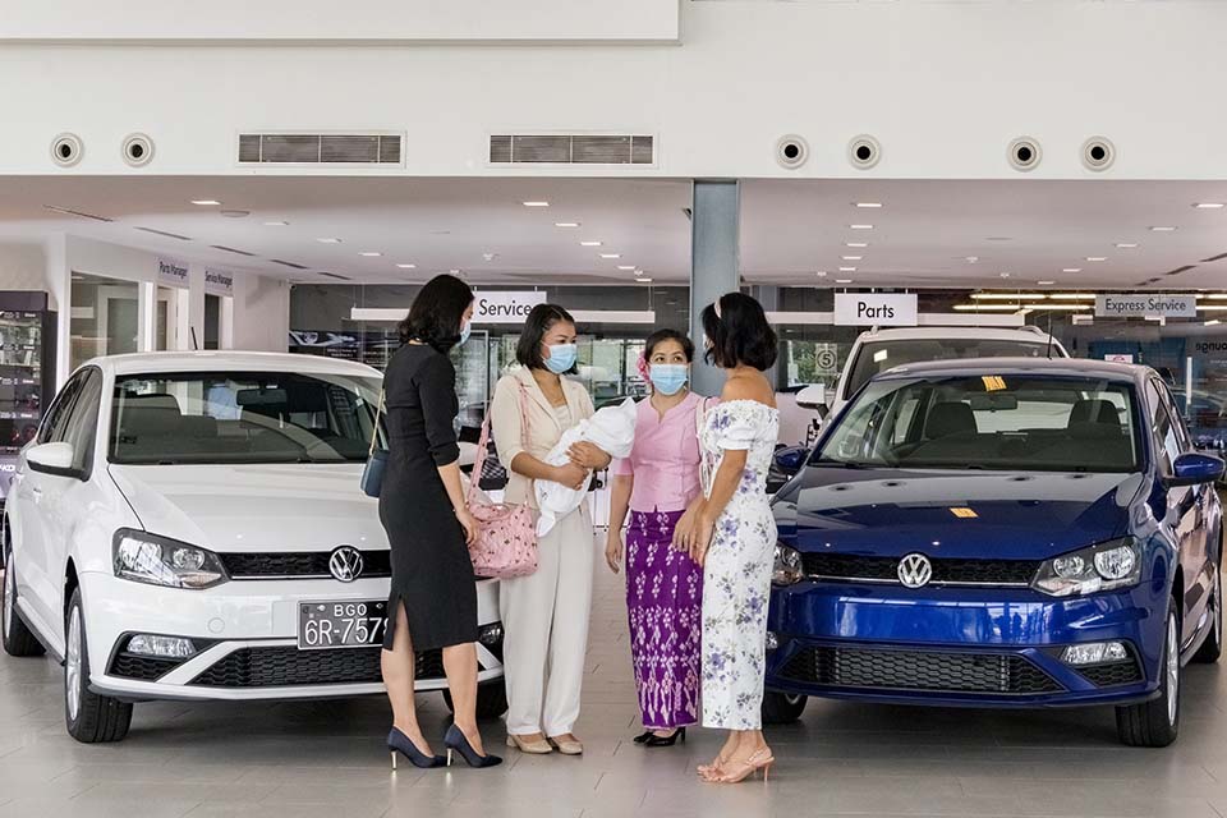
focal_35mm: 36
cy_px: 409
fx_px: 1227
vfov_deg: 36.9
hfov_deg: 53.1
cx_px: 614
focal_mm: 36
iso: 1250
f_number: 11
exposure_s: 1/250
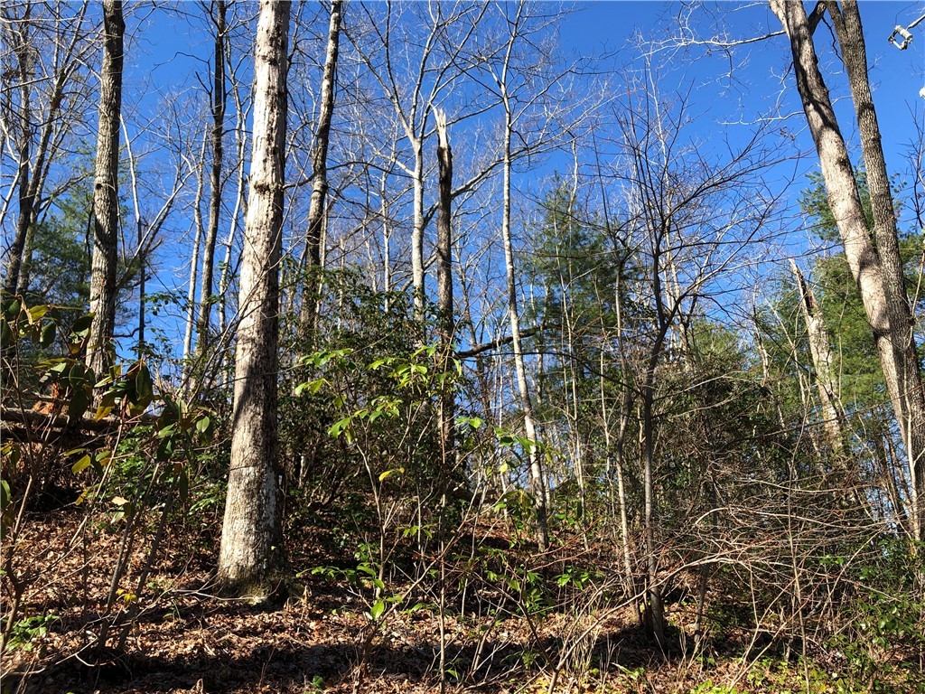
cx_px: 462
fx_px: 748
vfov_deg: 49.7
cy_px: 347
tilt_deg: +22.9
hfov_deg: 63.4
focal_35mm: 28
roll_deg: +5.1
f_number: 1.8
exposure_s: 1/558
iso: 20
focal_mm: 4
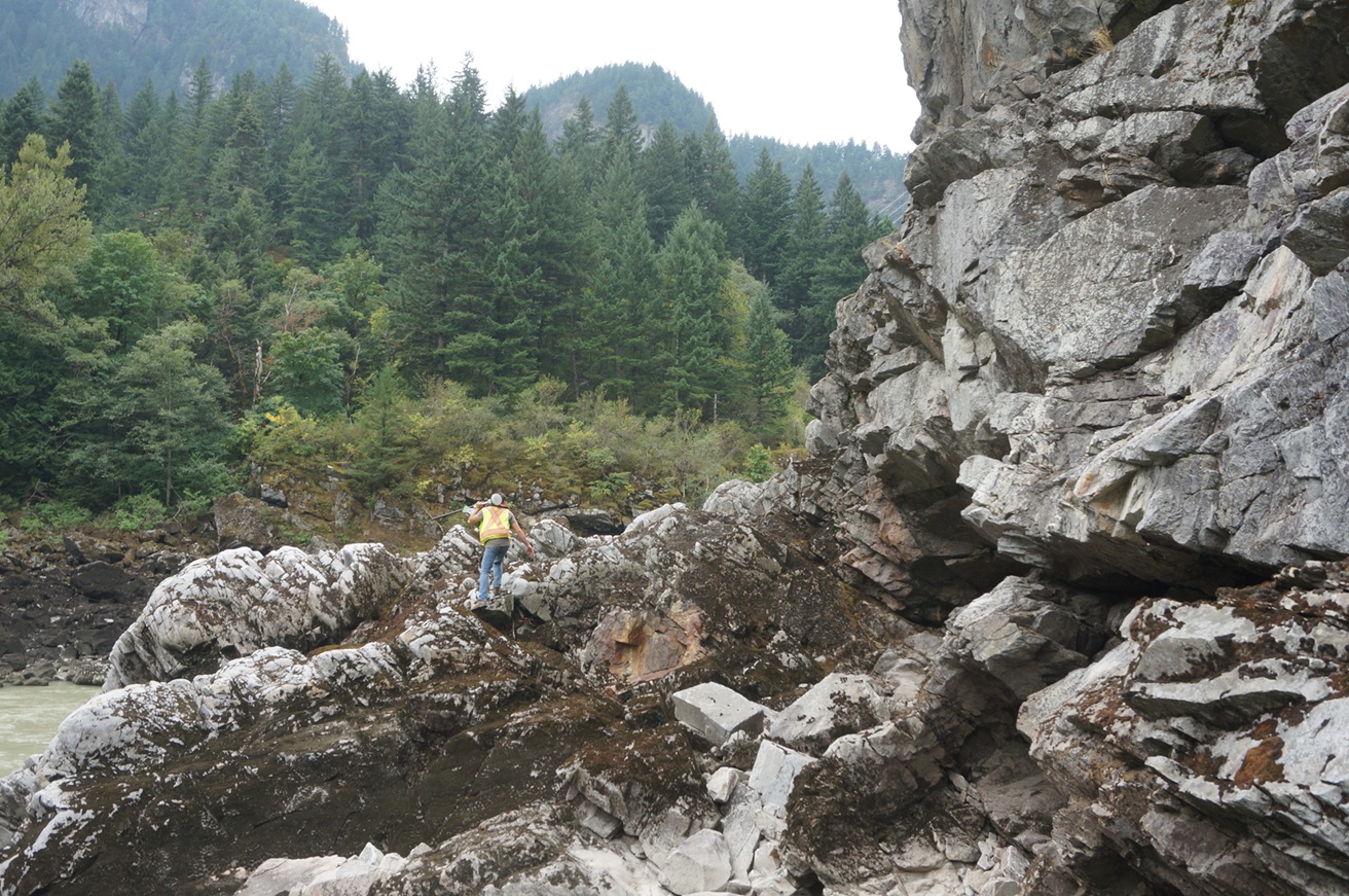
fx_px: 1179
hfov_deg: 59.6
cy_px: 448
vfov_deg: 41.6
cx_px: 674
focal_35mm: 32
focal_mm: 21
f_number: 8
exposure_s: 1/60
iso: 125
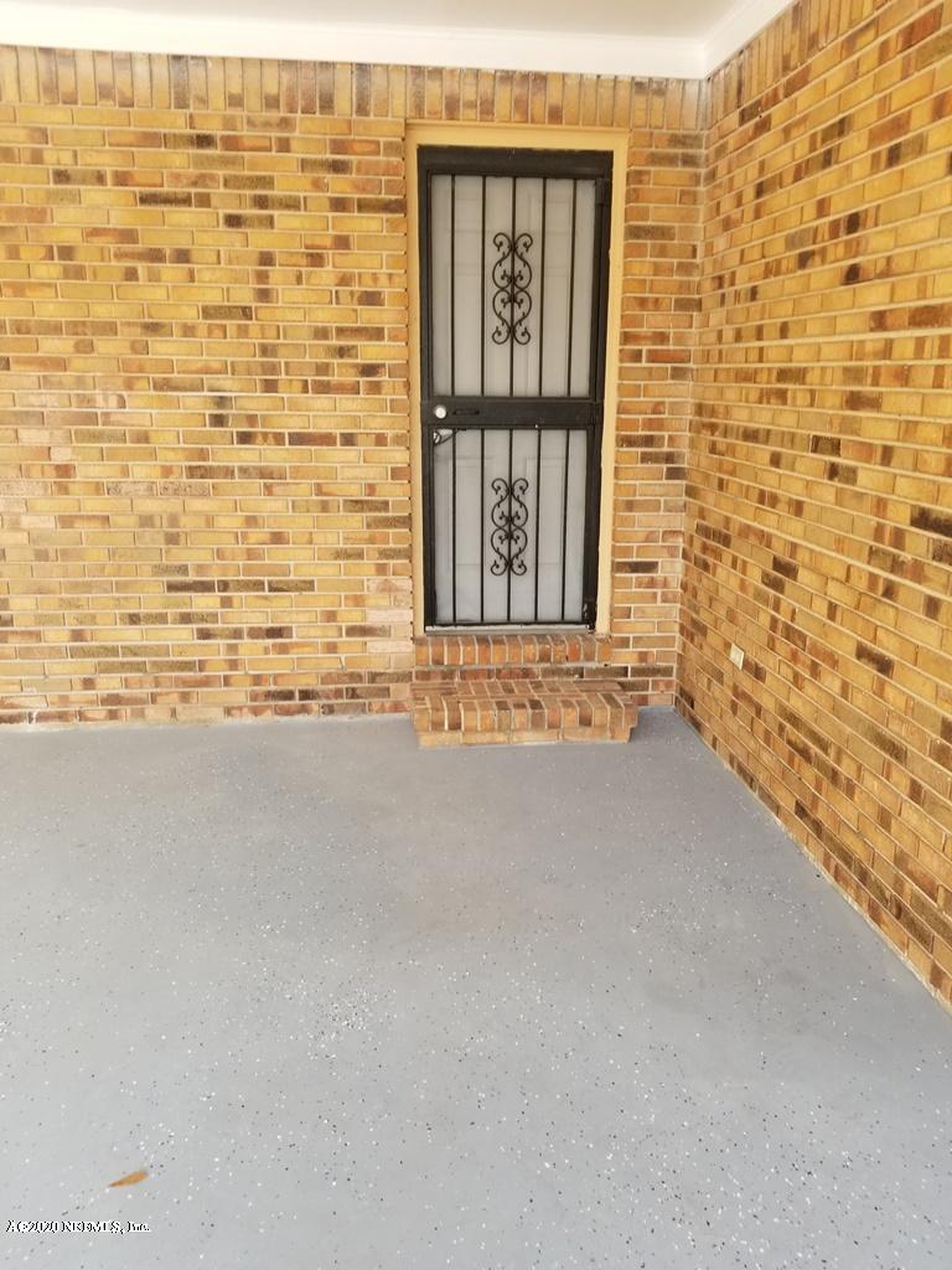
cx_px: 476
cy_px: 635
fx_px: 953
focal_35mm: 26
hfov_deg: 53.1
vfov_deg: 67.3
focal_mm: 4.25
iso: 50
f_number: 1.7
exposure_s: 1/132
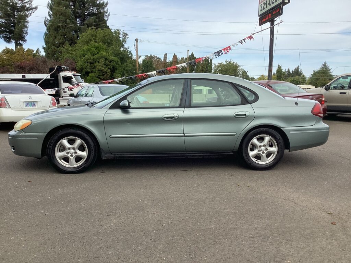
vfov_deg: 45.4
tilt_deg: -6.6
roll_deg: +0.1
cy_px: 132
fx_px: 314
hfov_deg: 58.4
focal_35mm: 31
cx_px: 176
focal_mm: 3.3
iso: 25
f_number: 2.4
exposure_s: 1/840
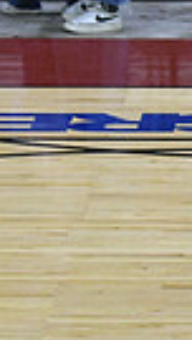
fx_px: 5762
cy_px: 190
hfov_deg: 1.9
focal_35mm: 637
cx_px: 710
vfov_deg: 3.4
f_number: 4
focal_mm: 95
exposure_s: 1/500
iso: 5000
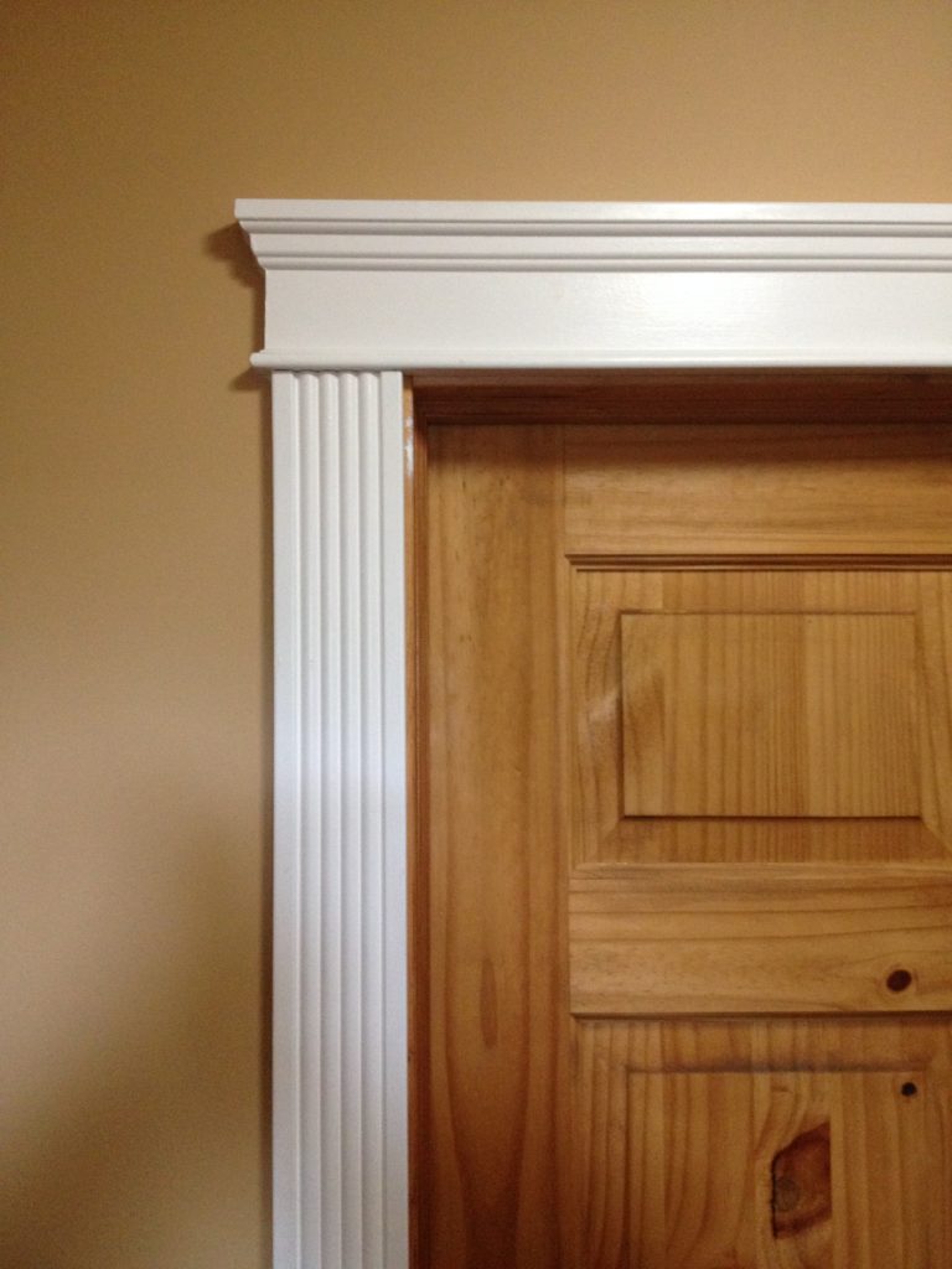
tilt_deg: -1.2
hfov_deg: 40.7
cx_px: 476
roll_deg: +1.5
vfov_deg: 52.6
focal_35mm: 35
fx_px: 1283
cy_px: 634
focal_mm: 4.28
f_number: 2.4
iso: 250
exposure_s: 1/20
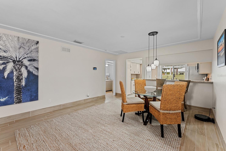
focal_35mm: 15
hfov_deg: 100.3
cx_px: 110
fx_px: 94
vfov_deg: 77.4
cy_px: 76
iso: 640
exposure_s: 1/1.67
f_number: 9
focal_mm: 14
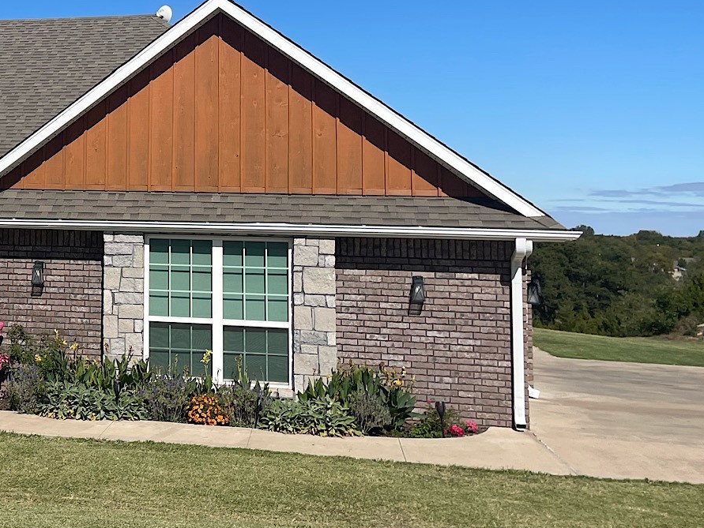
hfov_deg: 31.3
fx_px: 1139
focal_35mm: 56
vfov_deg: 25.9
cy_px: 144
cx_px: -27
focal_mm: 4.2
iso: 32
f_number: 1.6
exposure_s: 1/1855
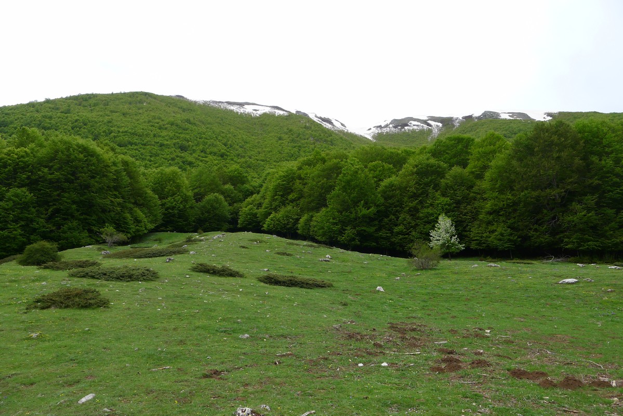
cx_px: 312
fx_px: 415
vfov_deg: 53.2
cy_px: 208
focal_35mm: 24
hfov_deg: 73.7
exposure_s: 1/500
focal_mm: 5.1
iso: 80
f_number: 2.8
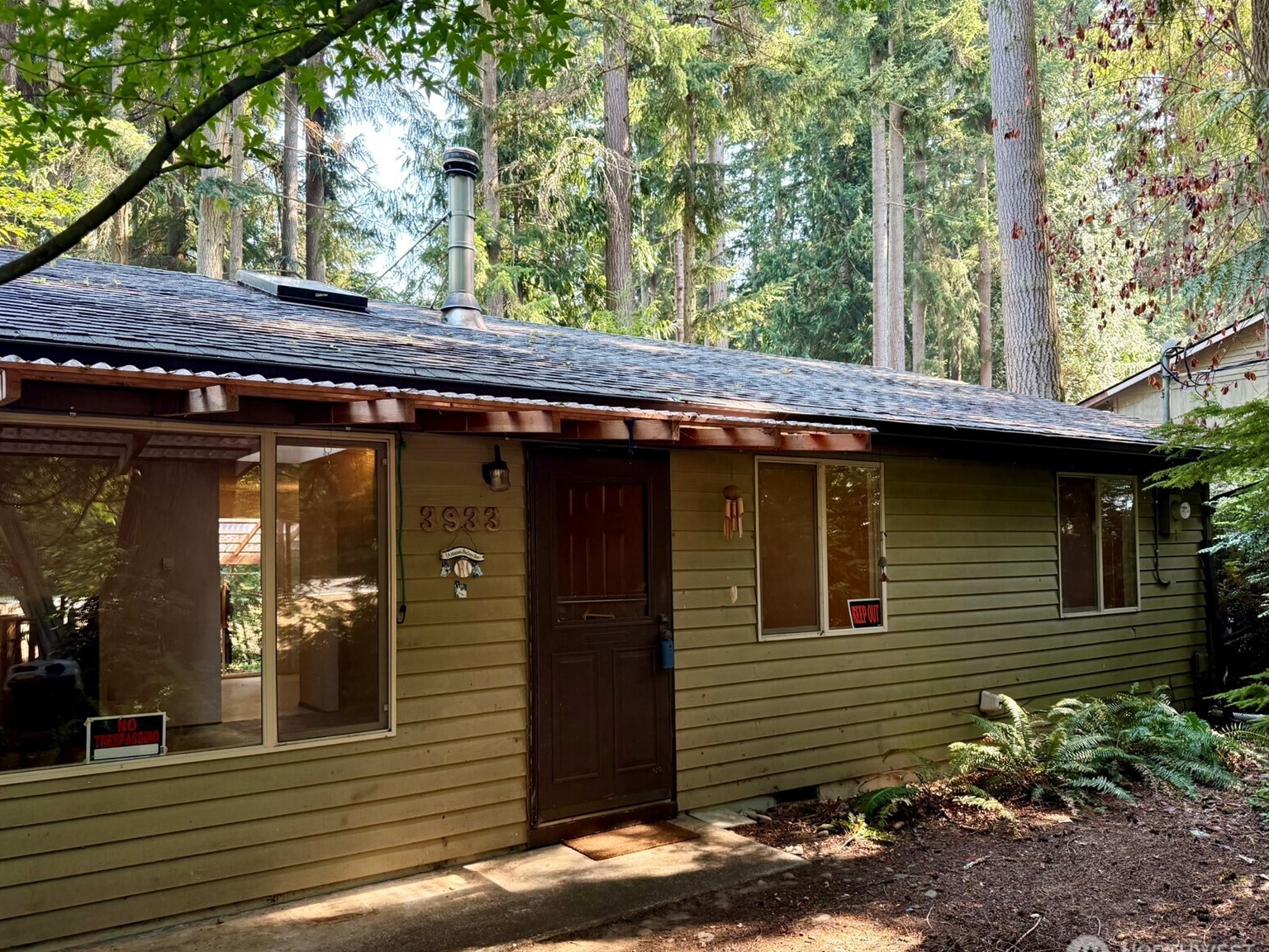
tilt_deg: +3.2
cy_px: 495
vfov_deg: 54.9
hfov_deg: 69.4
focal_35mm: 25
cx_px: 619
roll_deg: +0.2
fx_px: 916
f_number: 1.78
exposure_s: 1/154
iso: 200
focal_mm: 6.76
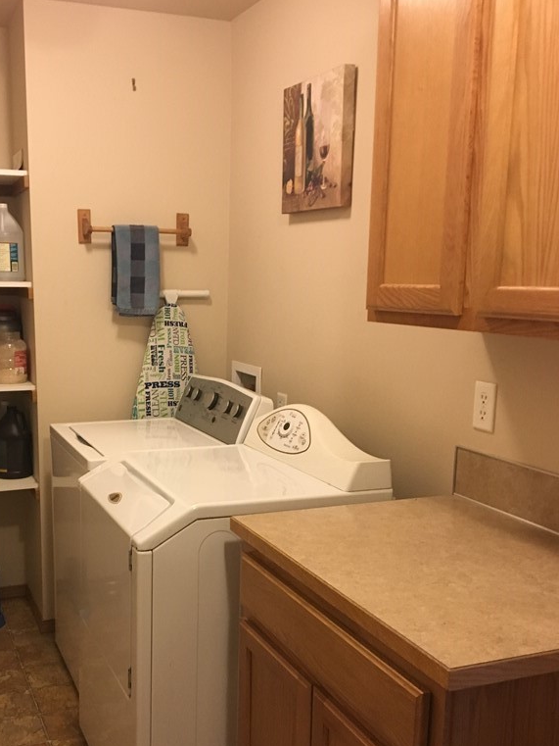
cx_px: 199
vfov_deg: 47.6
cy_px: 445
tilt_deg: -10.4
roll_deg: -0.3
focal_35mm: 39
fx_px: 839
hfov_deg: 36.5
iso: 200
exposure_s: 1/24
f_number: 2.2
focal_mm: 4.15
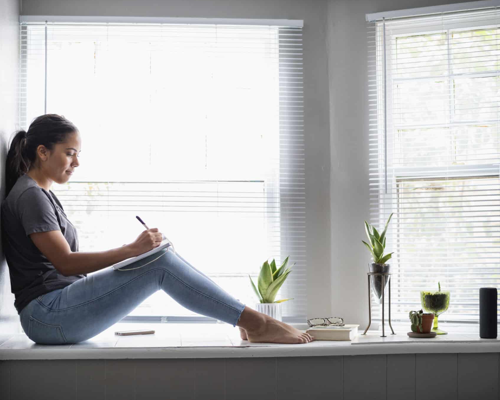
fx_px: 977
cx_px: 222
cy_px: 199
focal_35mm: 66
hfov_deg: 28.7
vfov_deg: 23.1
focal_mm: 58
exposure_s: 1/60
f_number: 2
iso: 800
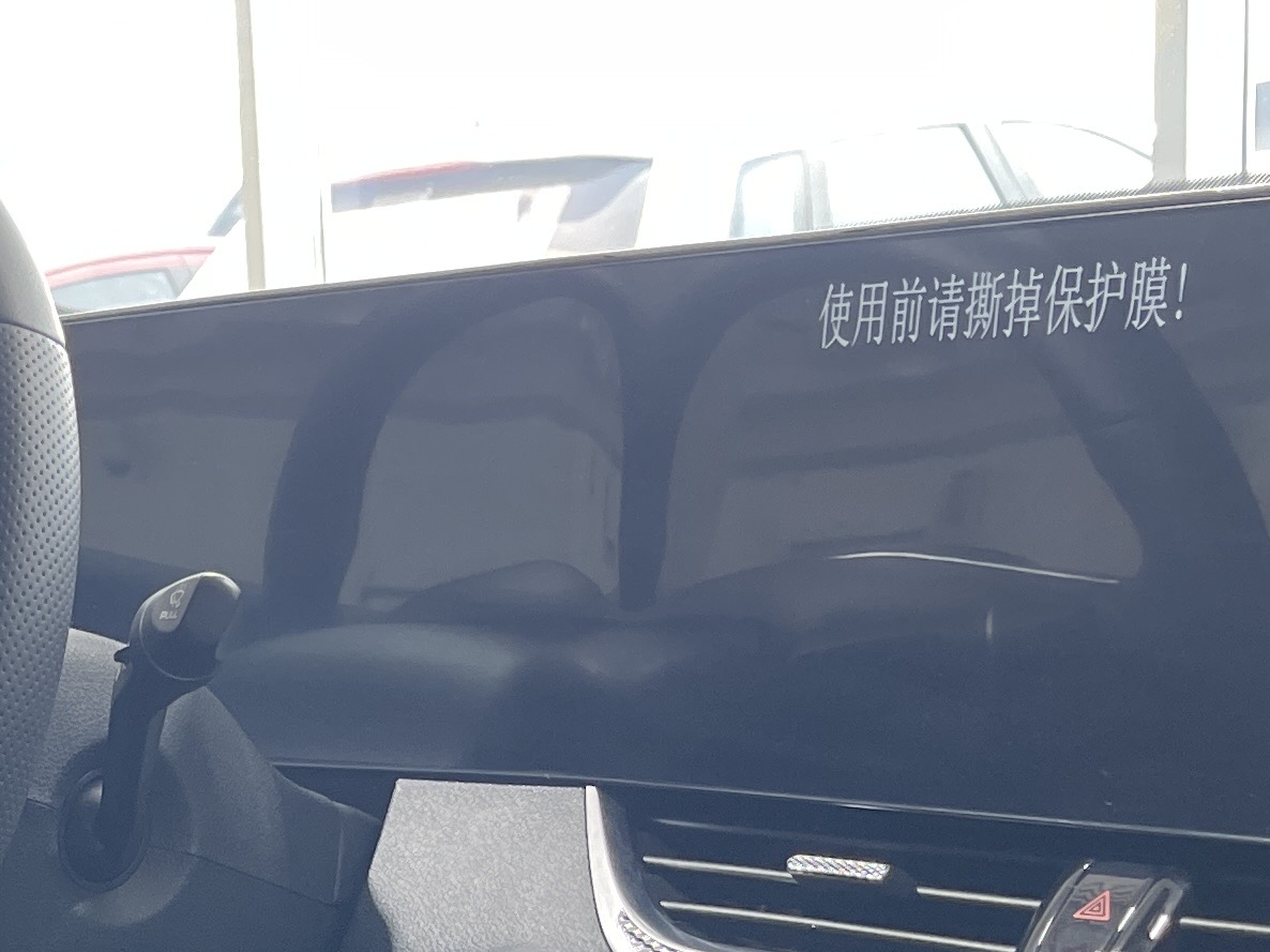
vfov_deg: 16.5
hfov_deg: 21.0
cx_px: -377
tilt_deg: -14.5
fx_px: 3118
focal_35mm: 85
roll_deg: +5.5
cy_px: 1180
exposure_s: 1/100
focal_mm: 5.1
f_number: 1.6
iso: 125
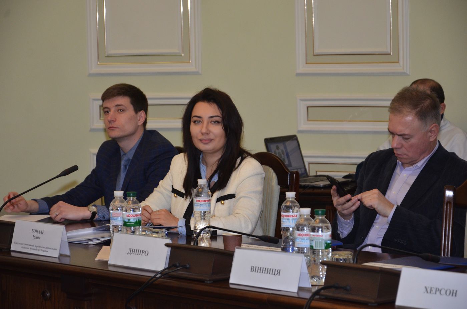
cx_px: 234
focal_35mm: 120
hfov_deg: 17.1
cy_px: 154
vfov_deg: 11.4
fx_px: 1553
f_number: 5.3
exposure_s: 1/160
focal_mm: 80
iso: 1250
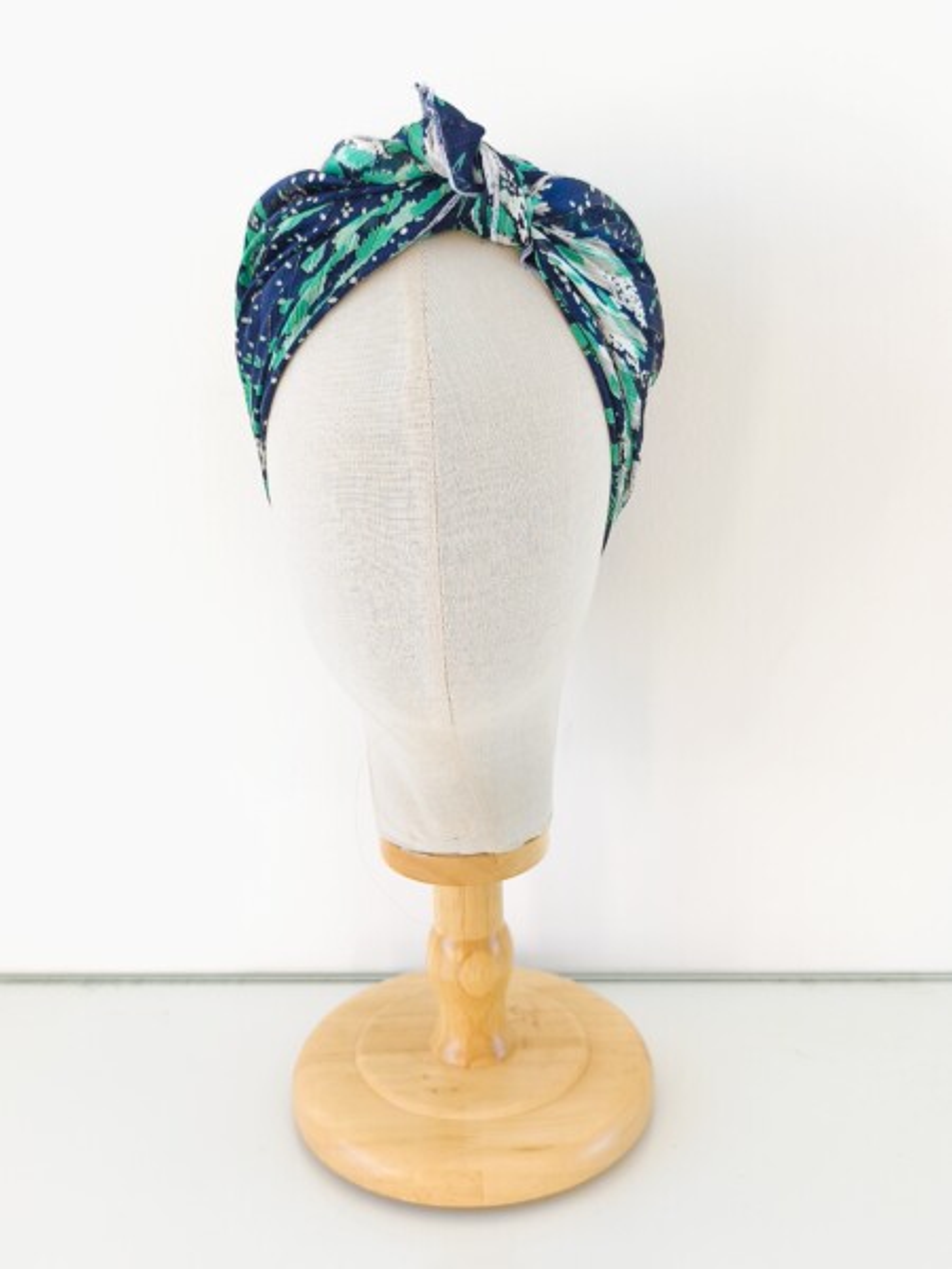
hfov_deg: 44.2
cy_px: 634
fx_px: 1173
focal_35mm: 32
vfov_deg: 56.8
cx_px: 476
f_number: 1.65
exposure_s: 1/30
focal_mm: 6.14
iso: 50
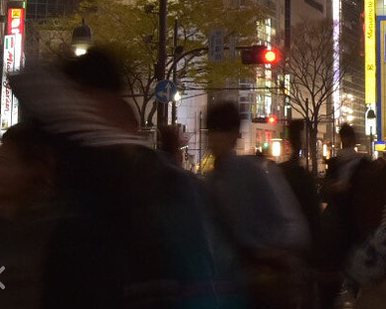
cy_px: -111
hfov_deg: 15.5
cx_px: 554
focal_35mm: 116
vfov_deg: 12.8
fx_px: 1326
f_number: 10
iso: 400
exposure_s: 1/6
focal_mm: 20
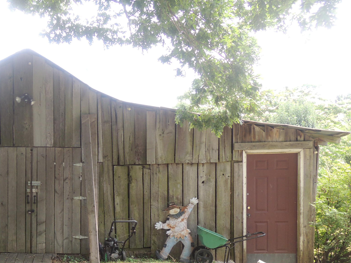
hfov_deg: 30.5
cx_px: 23
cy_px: 189
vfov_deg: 24.2
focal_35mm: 60
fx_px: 608
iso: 100
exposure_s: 1/80
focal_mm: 5.5
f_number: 3
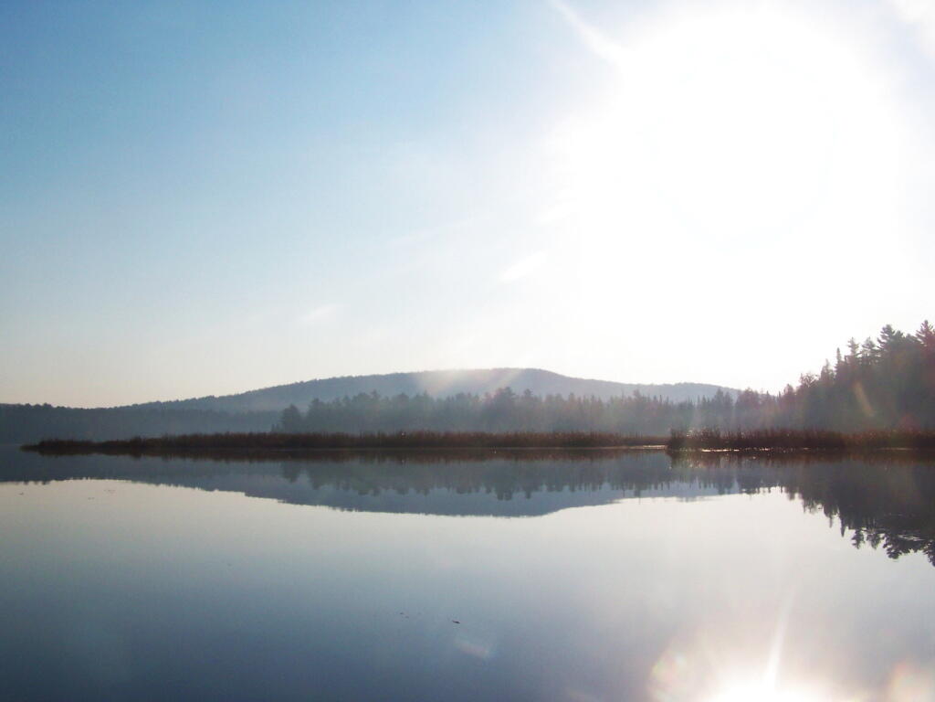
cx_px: 468
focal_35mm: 38
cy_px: 351
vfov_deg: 37.7
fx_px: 1026
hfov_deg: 49.0
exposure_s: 1/1600
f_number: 5.6
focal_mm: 6.3
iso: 80
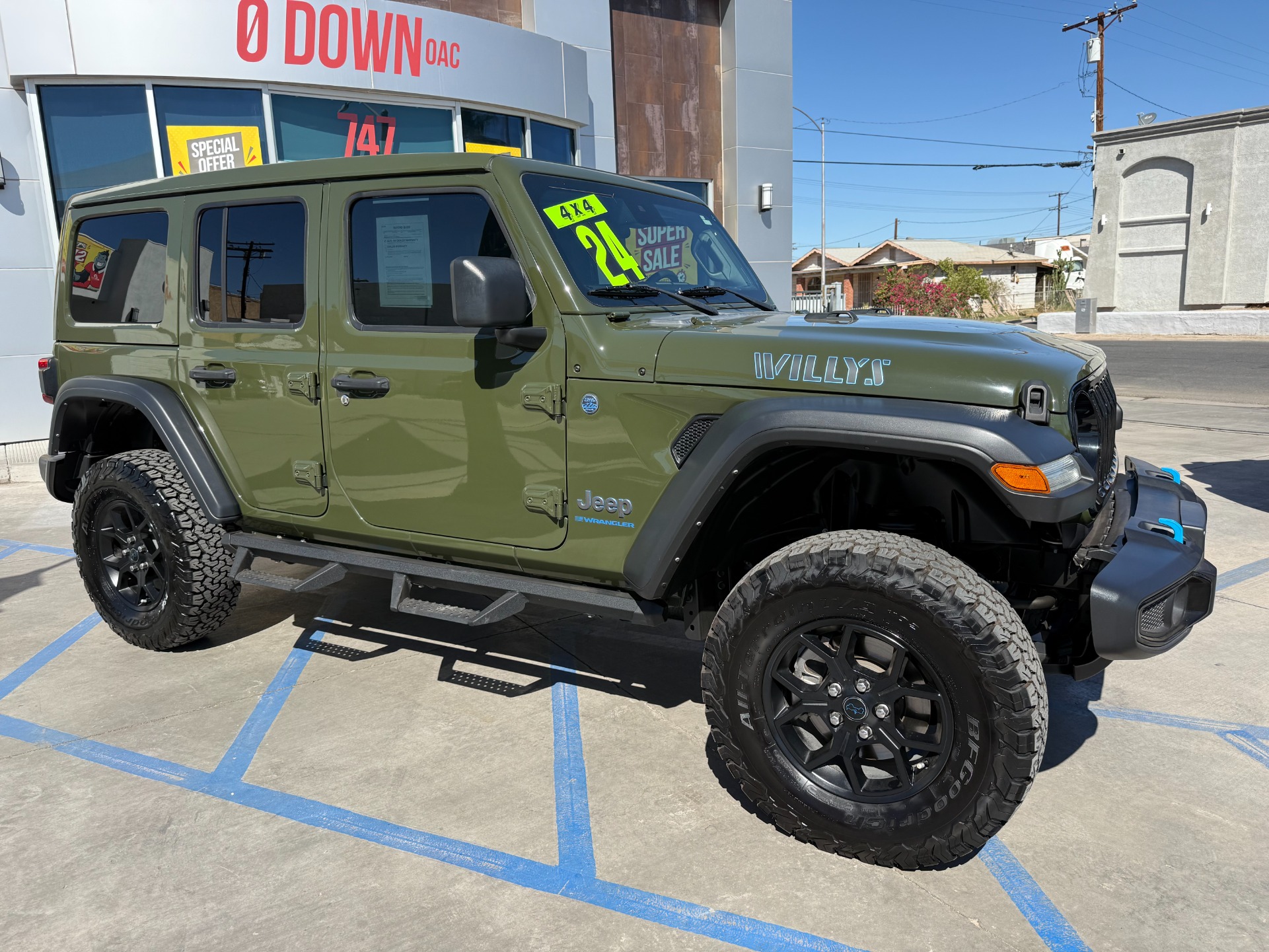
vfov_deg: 56.8
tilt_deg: -10.6
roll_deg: +1.9
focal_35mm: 24
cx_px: 634
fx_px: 880
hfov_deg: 71.6
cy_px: 476
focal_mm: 6.76
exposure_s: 1/3145
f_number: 1.78
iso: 80
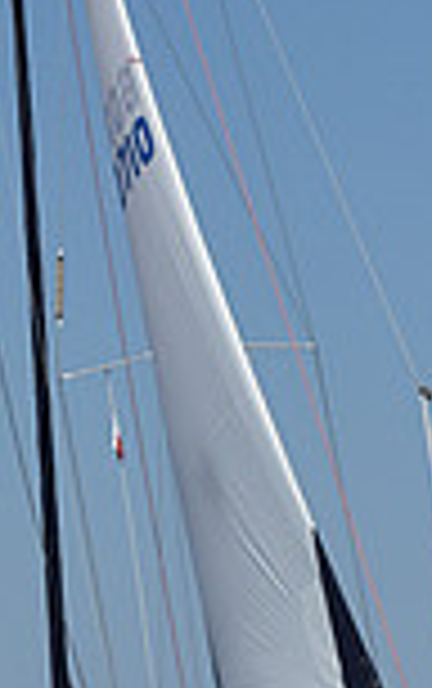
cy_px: 90
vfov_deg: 7.7
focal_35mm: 270
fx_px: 5072
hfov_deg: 4.9
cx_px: 214
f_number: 8
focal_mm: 70
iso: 250
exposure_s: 1/1600
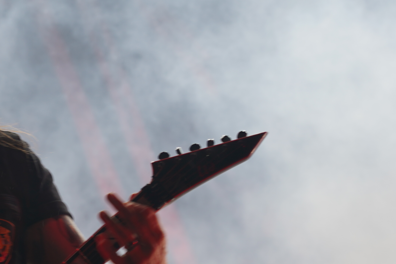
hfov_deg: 6.9
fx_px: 3245
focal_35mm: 295
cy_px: 320
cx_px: -51
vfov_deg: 4.6
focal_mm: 105
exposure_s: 1/125
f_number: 4
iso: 200
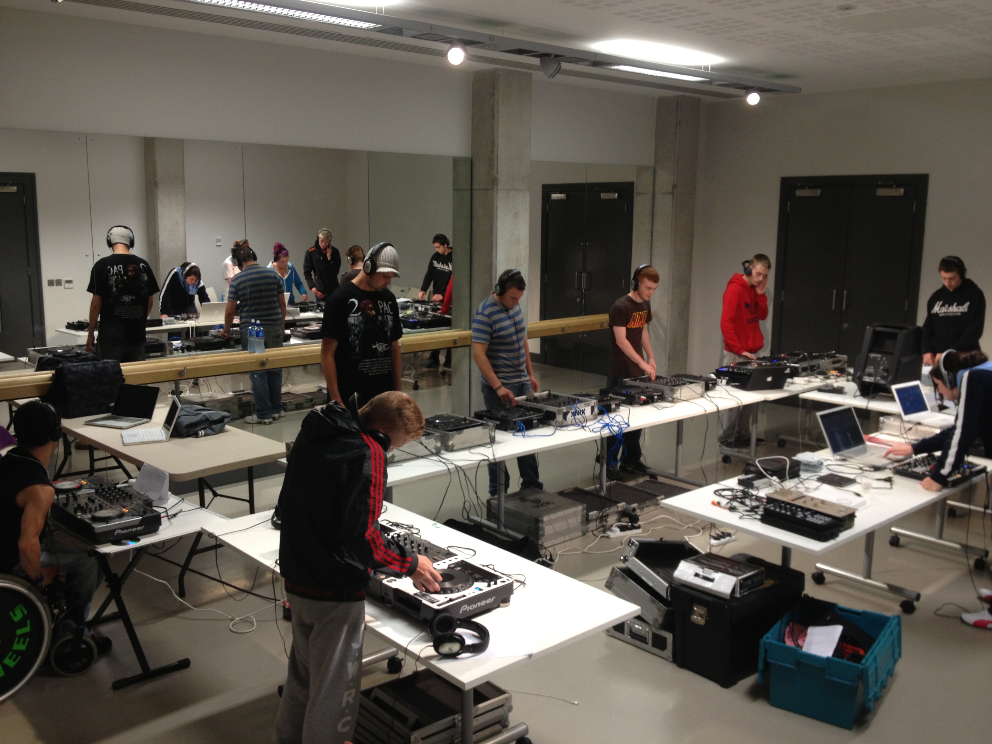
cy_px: 372
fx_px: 1003
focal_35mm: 35
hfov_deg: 52.6
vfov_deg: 40.7
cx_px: 496
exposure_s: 1/20
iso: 80
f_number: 2.4
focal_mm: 4.28
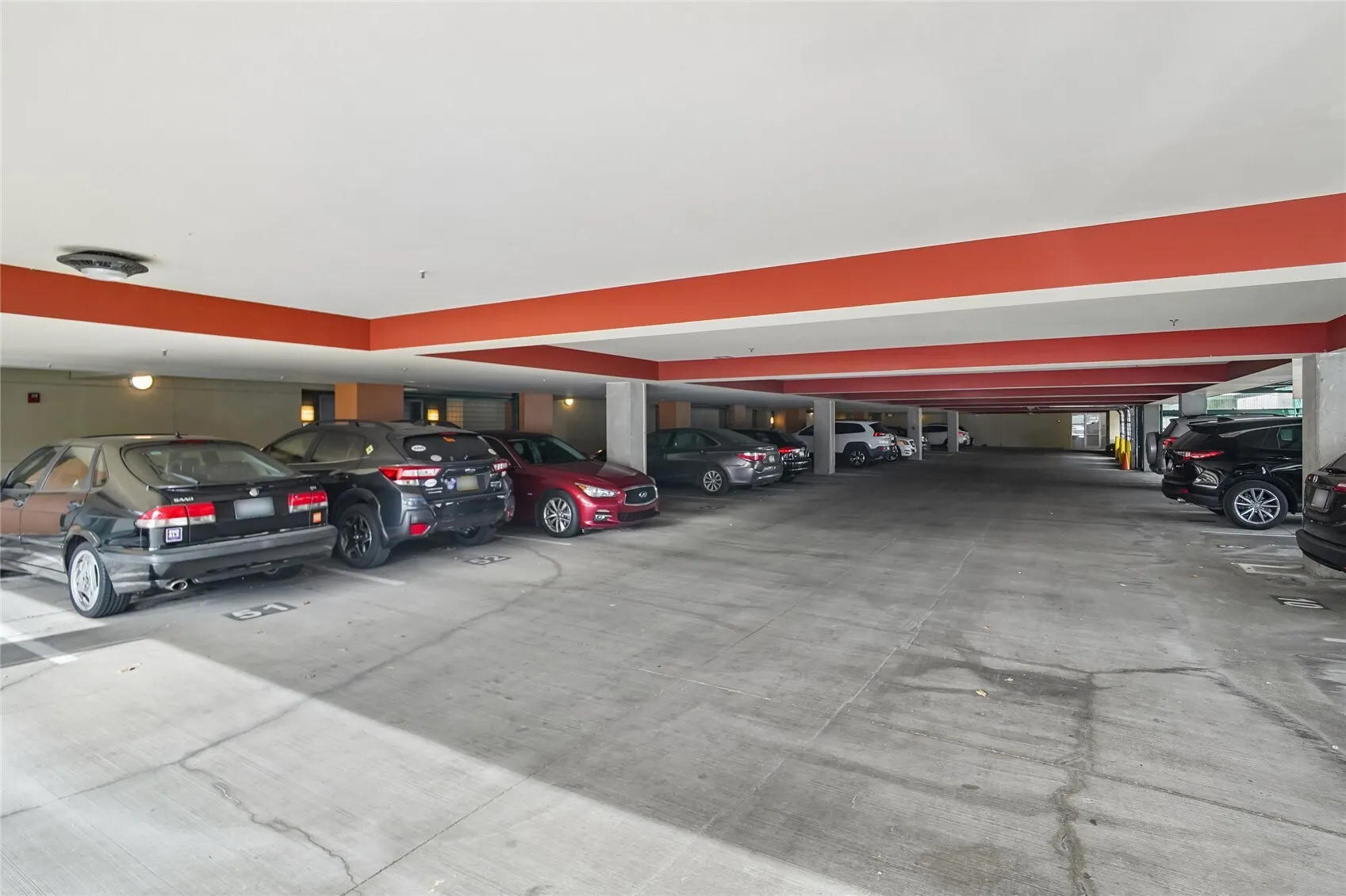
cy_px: 448
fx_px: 598
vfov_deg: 73.7
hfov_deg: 96.7
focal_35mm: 16
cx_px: 673
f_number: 8
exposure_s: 1/200
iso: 1600
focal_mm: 16
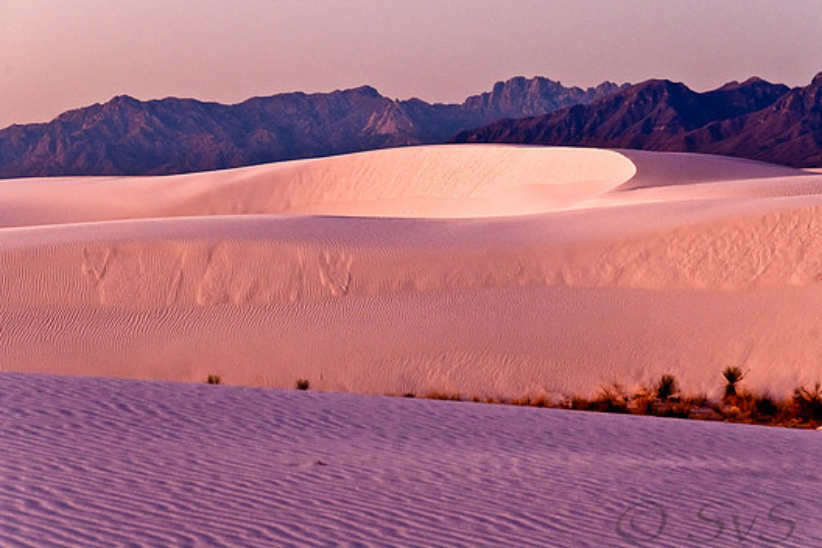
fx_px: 4886
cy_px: 261
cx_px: 430
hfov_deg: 9.6
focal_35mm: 214
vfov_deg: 6.4
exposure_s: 1/4
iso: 400
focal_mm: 130
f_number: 11
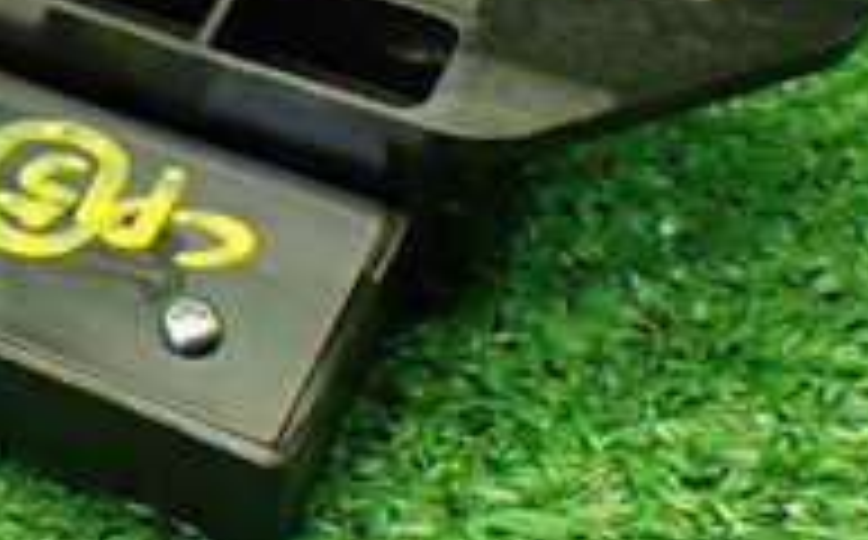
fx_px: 2339
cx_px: -315
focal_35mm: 99
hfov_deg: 19.2
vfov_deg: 12.9
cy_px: -68
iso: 640
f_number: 2.3
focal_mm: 5.4
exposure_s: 1/125
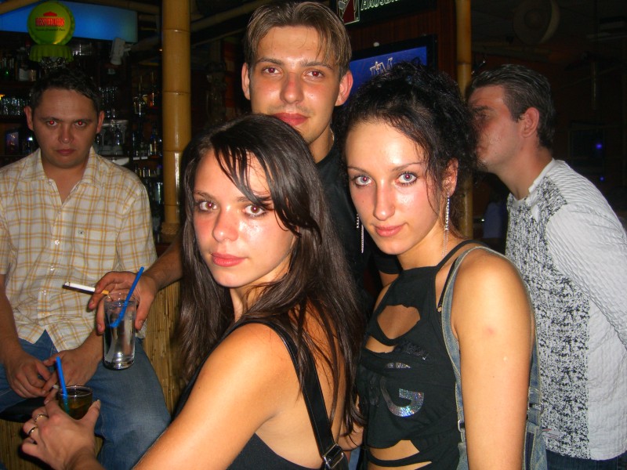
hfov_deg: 49.0
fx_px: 688
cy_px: 235
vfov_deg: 37.7
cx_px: 314
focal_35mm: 38
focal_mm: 7.9
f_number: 2.8
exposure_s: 1/60
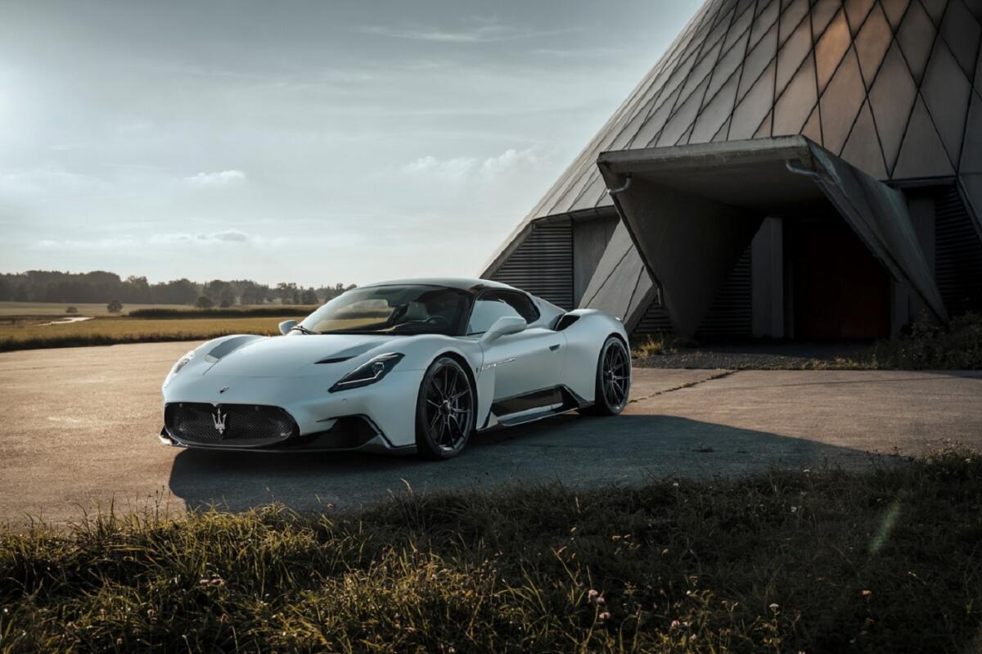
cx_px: 491
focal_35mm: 39
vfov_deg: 33.9
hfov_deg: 49.1
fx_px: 1074
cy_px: 327
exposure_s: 1/125
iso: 50
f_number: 5
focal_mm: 39.4
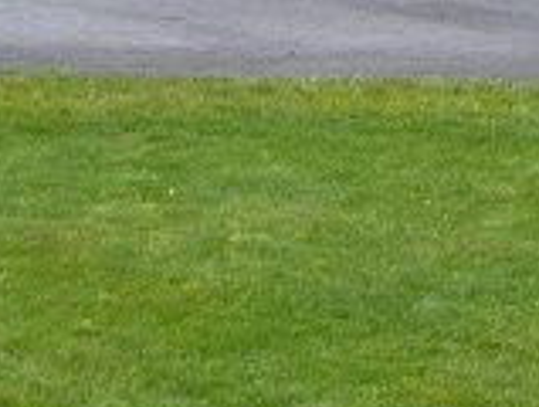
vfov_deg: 4.4
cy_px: -302
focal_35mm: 334
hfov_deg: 5.8
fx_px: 5212
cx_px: 1163
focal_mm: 10.8
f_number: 3.6
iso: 50
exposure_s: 1/80
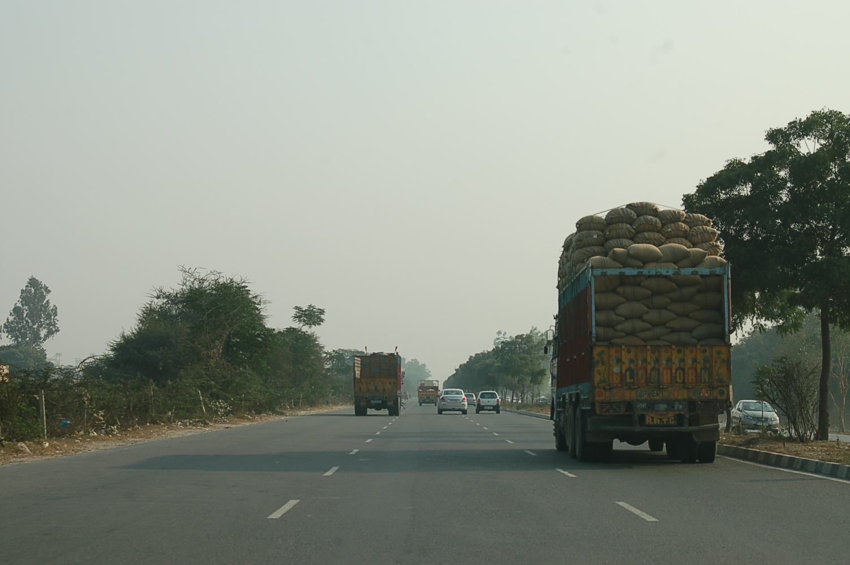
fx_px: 1769
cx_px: 425
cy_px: 282
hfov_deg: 27.0
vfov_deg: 18.1
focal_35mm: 75
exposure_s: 1/320
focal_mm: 50
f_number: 9
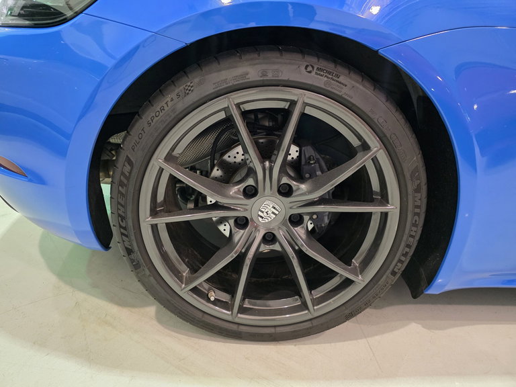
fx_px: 343
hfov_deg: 73.9
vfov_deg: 58.9
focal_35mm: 23
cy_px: 194
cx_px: 258
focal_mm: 6.3
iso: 1600
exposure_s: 1/120
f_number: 1.7
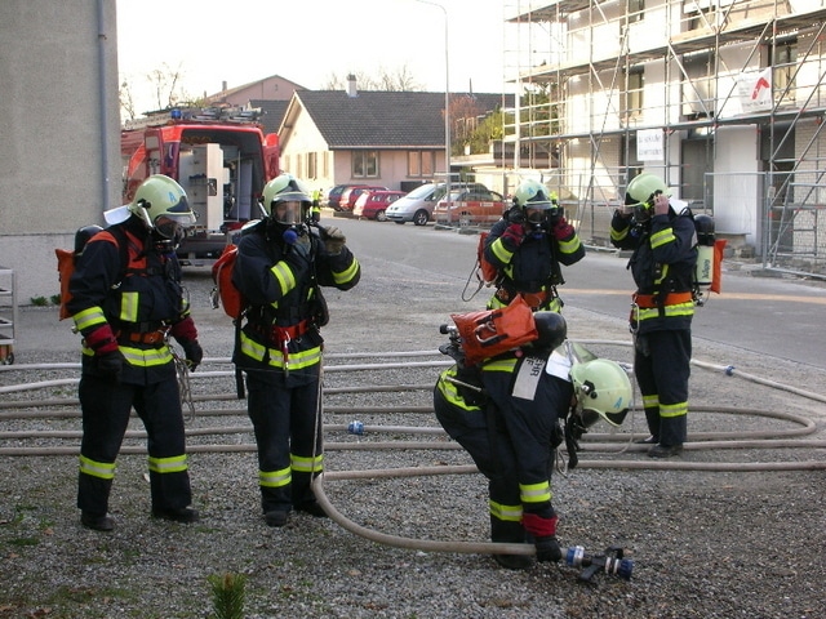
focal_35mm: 61
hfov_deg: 31.7
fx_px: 1456
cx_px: 413
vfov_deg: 24.0
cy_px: 310
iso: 50
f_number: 4
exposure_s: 1/109
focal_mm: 10.1
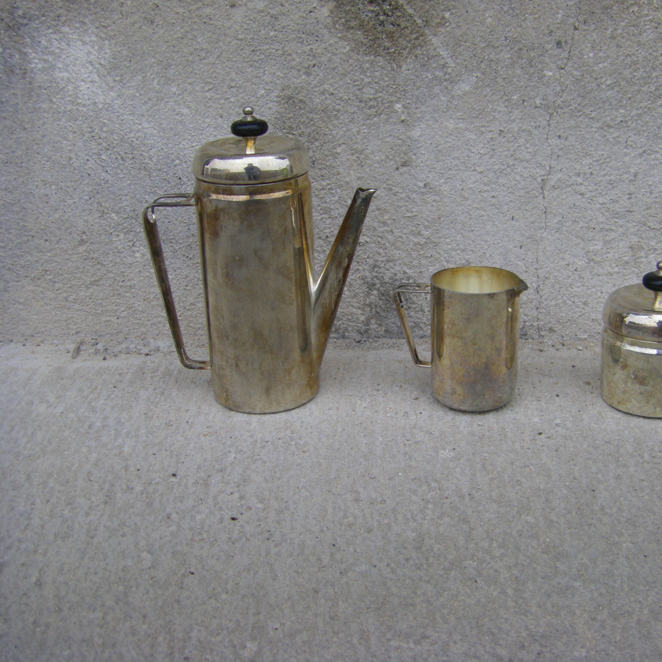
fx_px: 974
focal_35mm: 45
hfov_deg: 37.3
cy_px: 331
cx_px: 418
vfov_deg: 37.6
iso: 80
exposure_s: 1/50
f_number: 3.5
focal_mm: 6.3
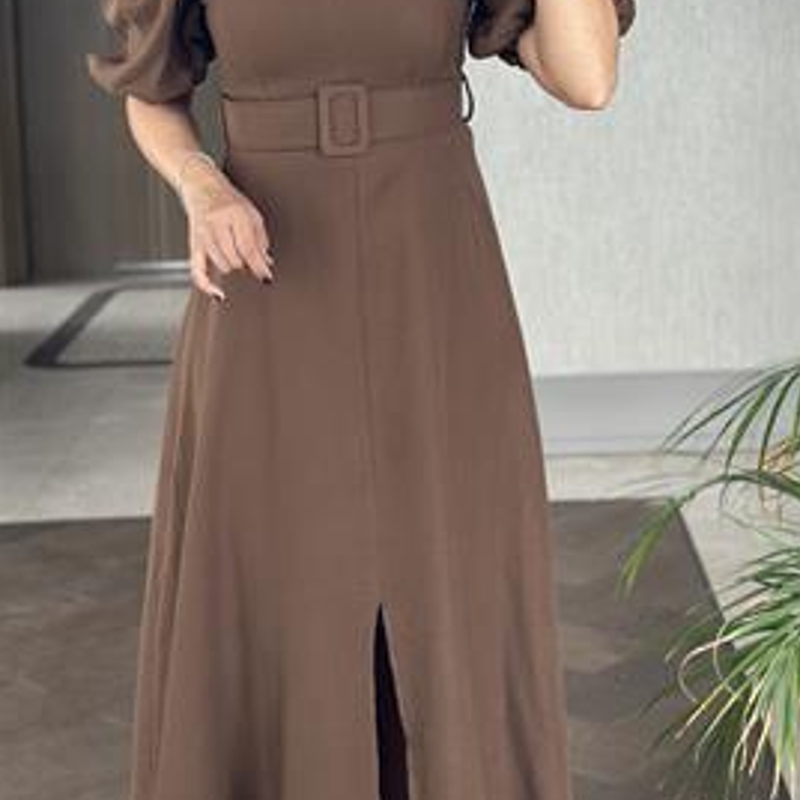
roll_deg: +3.5
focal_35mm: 80
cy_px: 140
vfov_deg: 21.3
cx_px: 370
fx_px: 2092
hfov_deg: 21.6
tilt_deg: -19.0
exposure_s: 1/60
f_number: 1.78
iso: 160
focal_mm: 6.86
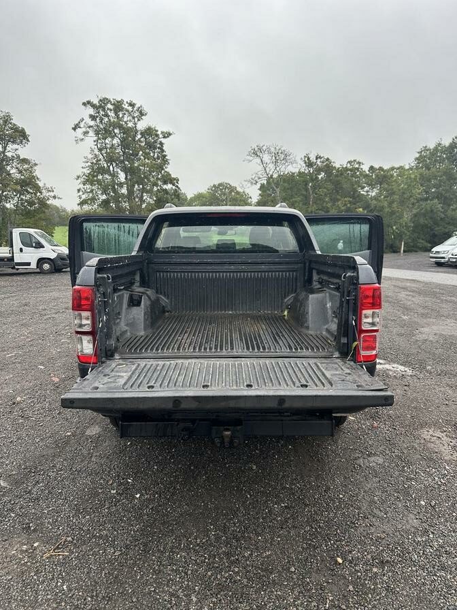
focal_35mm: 24
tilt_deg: -7.4
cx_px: 228
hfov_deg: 56.8
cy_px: 305
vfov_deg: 71.6
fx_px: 422
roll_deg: +0.3
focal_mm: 6.86
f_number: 1.78
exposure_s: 1/623
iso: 80
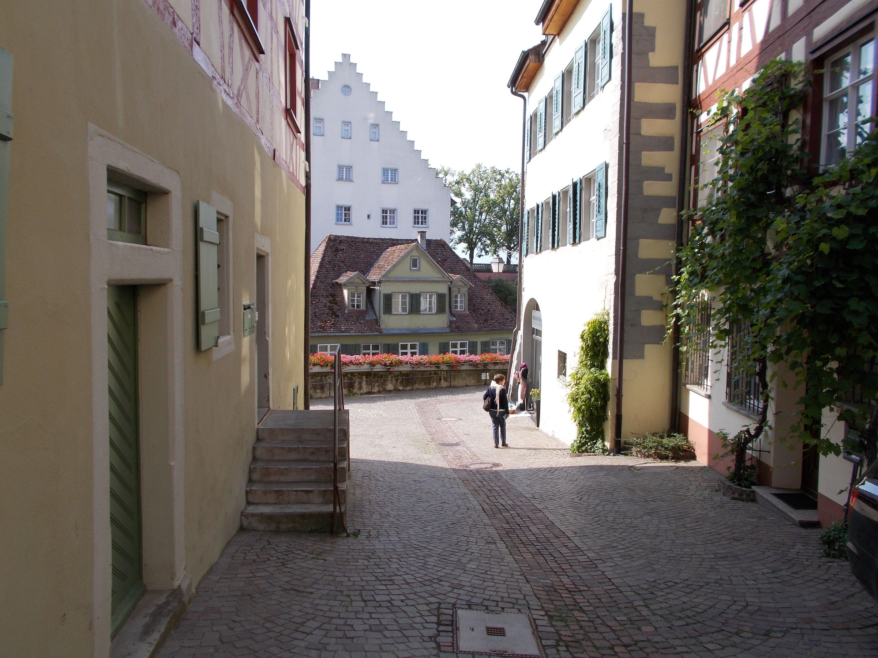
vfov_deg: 46.8
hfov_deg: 60.0
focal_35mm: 30
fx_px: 761
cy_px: 329
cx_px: 439
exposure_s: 1/400
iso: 80
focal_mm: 5.3
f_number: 3.4
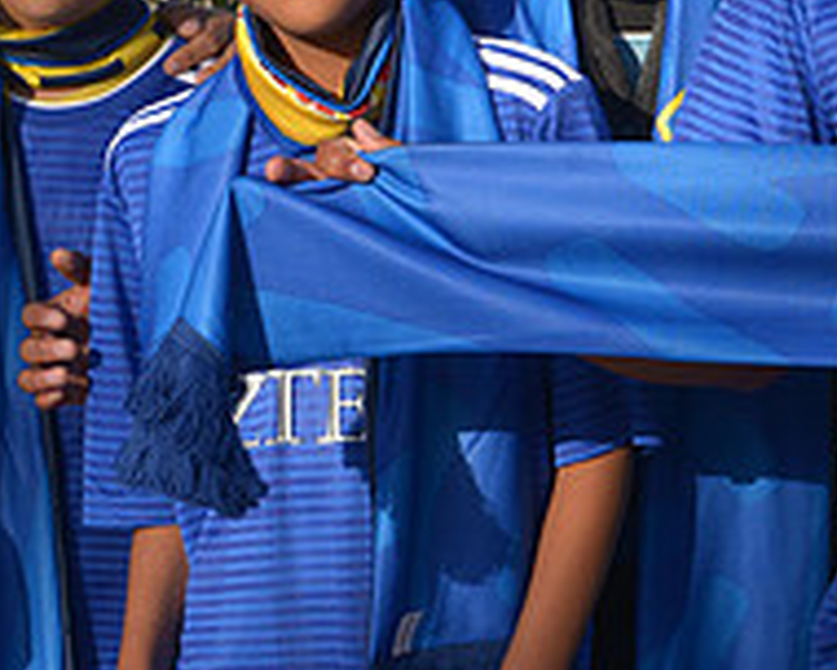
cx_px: 1044
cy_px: 253
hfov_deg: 14.7
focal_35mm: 126
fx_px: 3121
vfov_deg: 12.2
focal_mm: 44
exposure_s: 1/400
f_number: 9
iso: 250
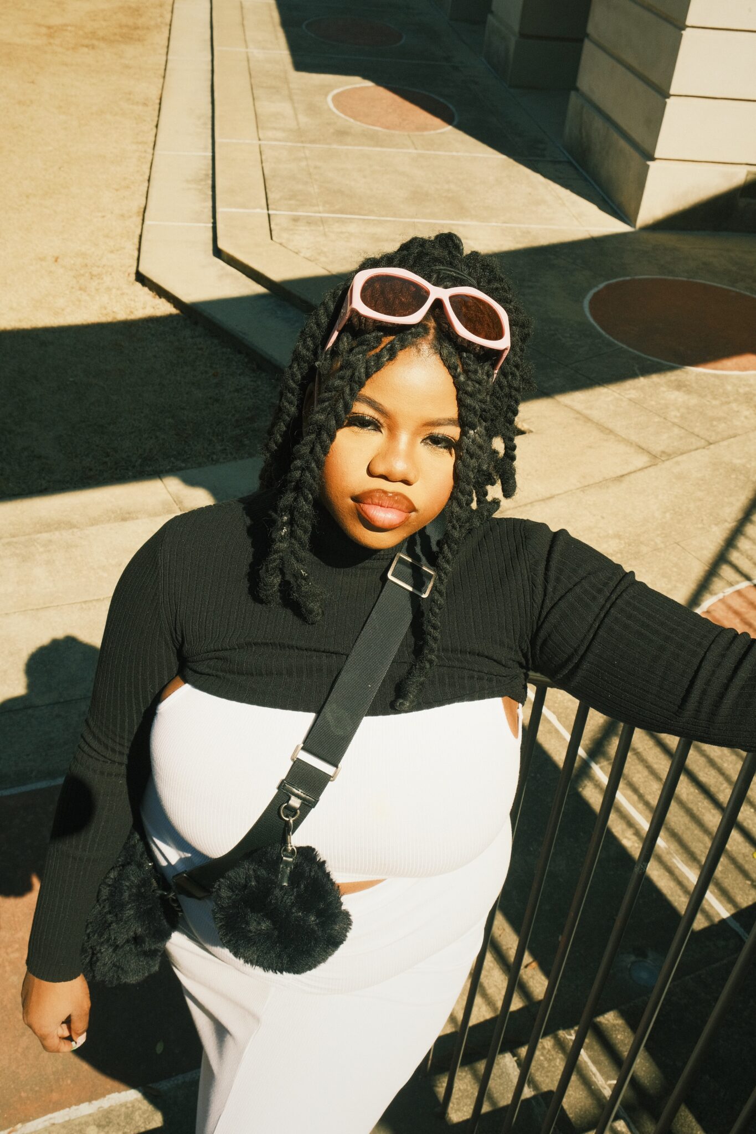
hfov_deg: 37.8
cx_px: 378
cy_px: 567
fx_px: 1103
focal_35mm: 35
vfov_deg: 54.4
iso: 640
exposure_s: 1/600
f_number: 10
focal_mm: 23.3
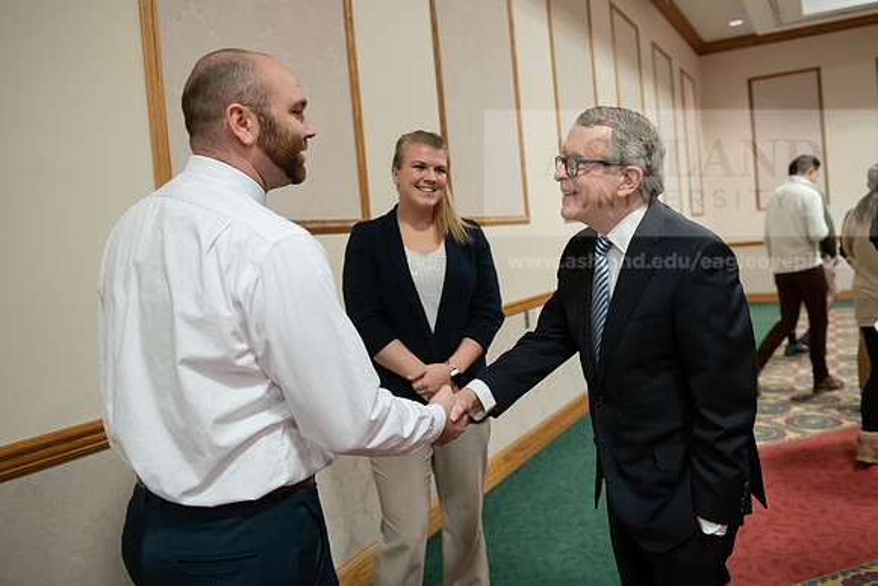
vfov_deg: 44.9
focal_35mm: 29
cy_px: 271
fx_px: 708
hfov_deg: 63.5
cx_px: 471
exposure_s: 1/200
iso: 2500
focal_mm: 27
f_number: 3.2
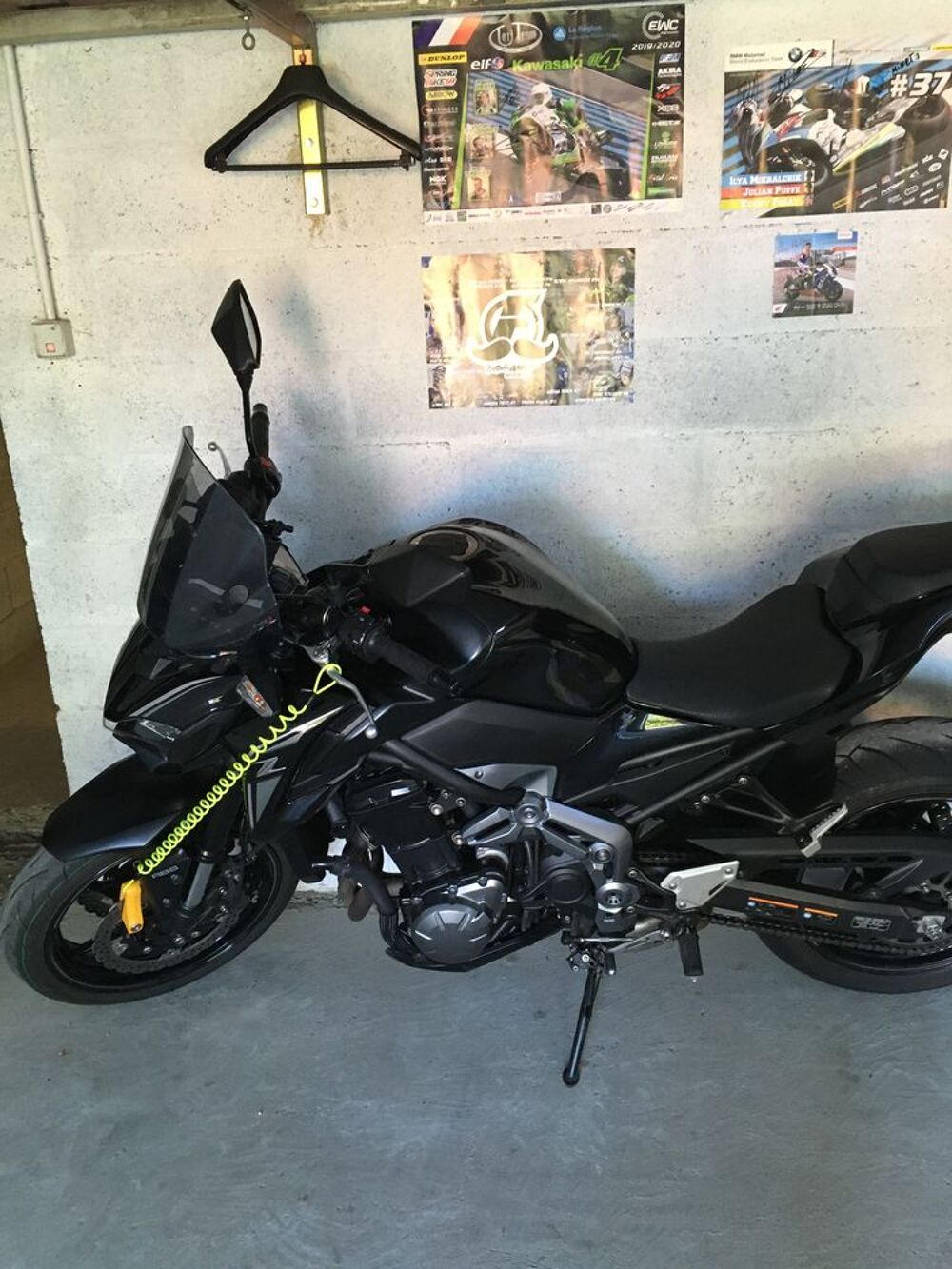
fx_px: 1063
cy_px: 634
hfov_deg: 48.2
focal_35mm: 29
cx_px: 476
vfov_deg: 61.7
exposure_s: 1/33
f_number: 2.2
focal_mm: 4.15
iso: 200
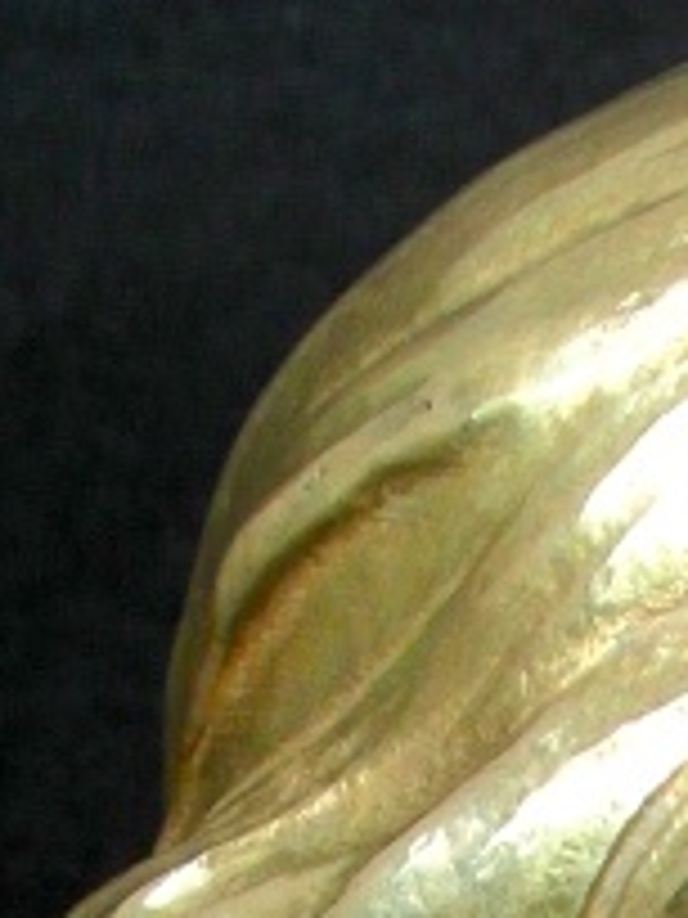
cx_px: 414
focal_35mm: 241
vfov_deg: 7.5
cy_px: 2416
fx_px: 6387
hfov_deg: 6.2
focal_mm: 6.8
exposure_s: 1/250
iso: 80
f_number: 5.8
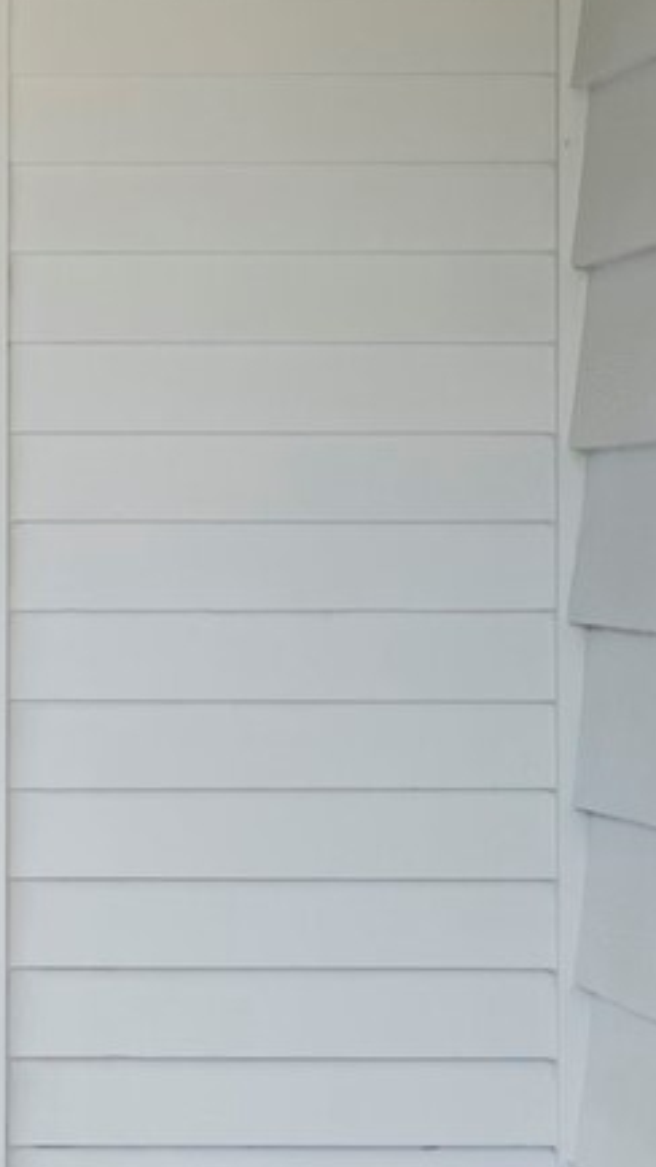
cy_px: 450
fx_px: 6342
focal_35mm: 205
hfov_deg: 5.8
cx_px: -461
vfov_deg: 10.5
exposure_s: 1/320
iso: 200
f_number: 1.4
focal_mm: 50
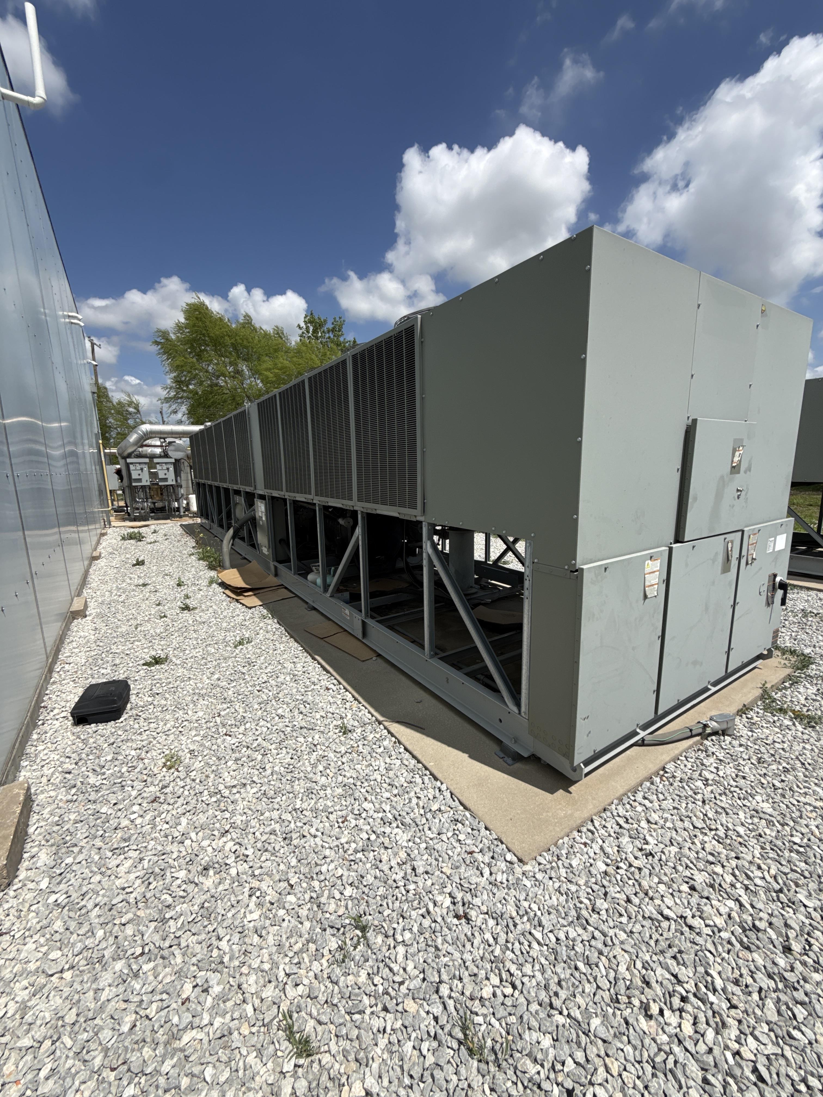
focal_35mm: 14
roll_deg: +0.7
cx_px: 412
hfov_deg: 85.7
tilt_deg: -10.3
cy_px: 548
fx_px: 444
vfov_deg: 102.1
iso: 50
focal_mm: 2.22
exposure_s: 1/2506
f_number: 2.2
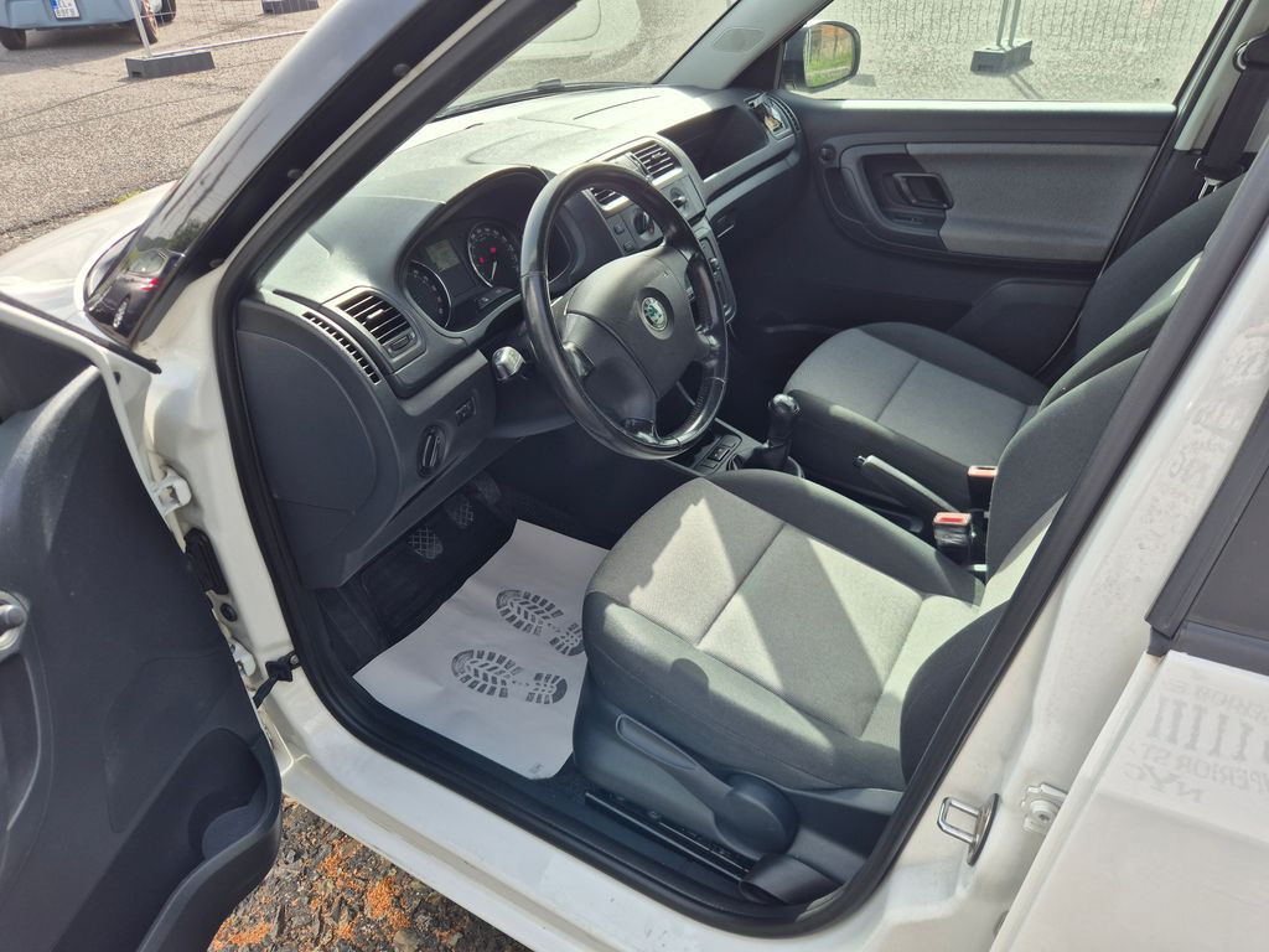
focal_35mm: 23
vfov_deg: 58.9
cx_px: 634
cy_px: 476
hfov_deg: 73.9
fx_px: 843
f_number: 1.8
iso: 25
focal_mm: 5.4
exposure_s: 1/486
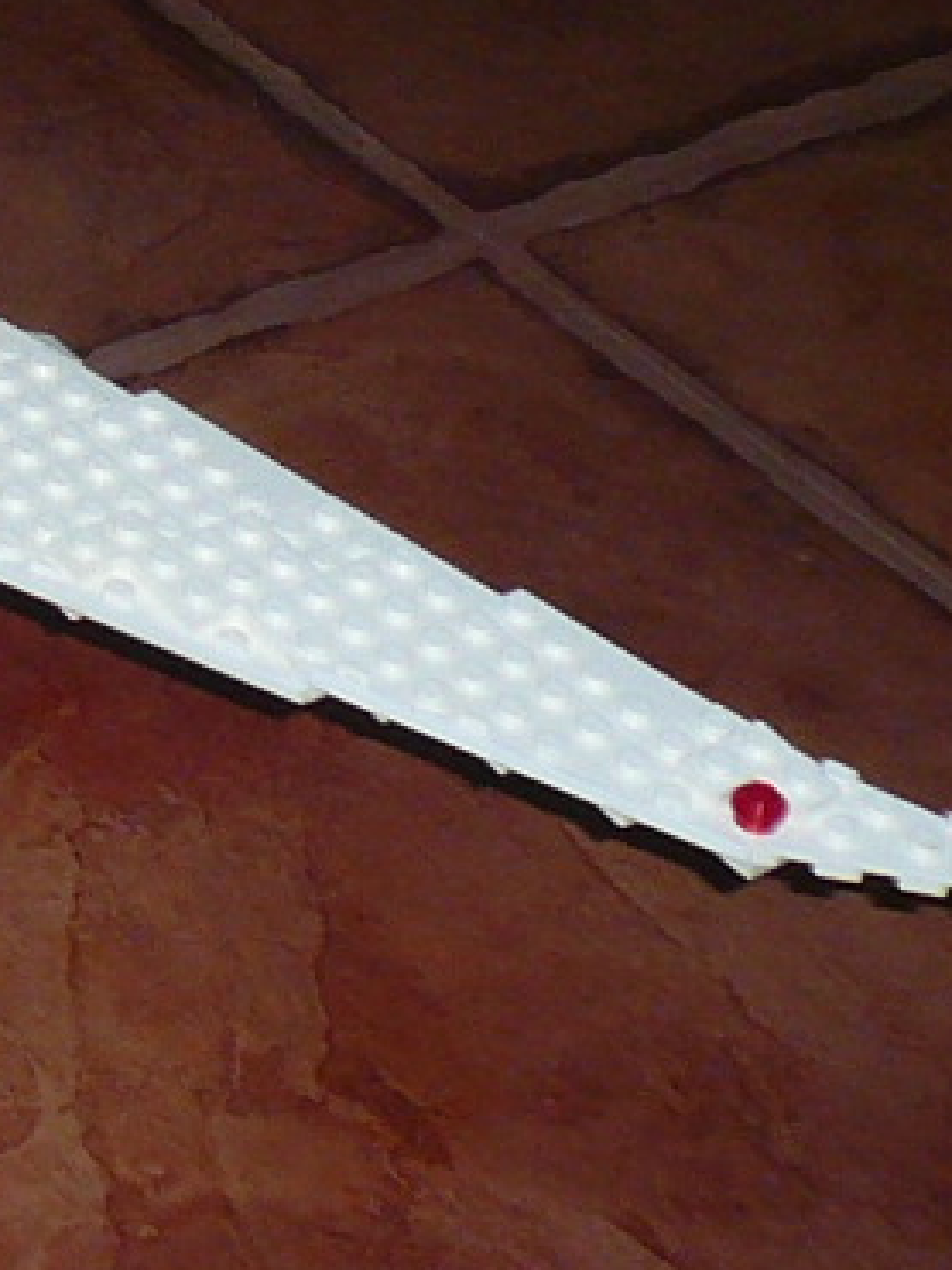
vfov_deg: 13.8
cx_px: -1089
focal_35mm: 138
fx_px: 5063
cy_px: -363
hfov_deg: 9.8
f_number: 2.8
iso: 100
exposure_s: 1/30
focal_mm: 4.6
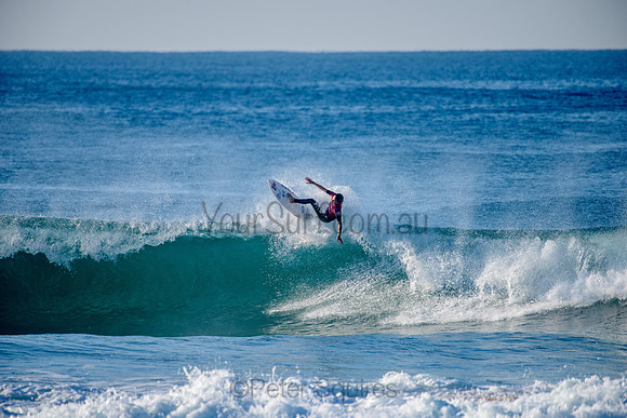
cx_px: 314
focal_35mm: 500
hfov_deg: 4.1
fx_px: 8710
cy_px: 209
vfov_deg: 2.8
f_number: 5.6
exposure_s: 1/1600
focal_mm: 500
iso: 180
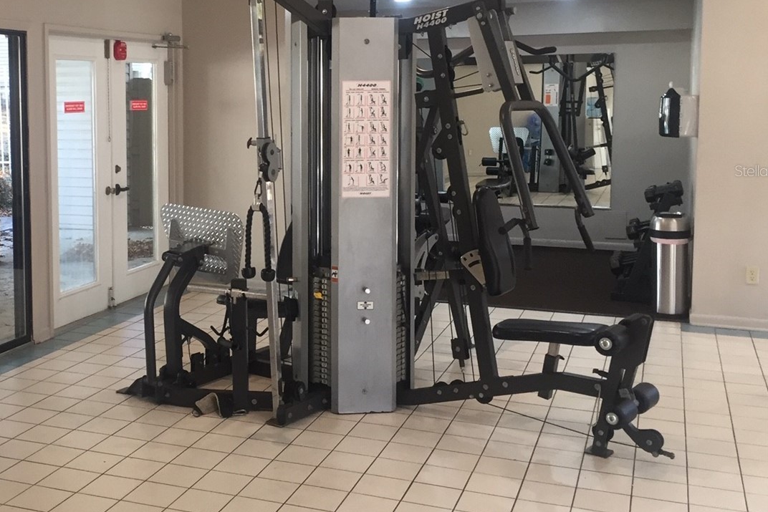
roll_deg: -0.1
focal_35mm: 45
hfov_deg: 42.7
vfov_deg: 29.7
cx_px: 229
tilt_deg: -4.7
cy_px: 170
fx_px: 960
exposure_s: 1/30
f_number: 2.2
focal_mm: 4.15
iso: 80
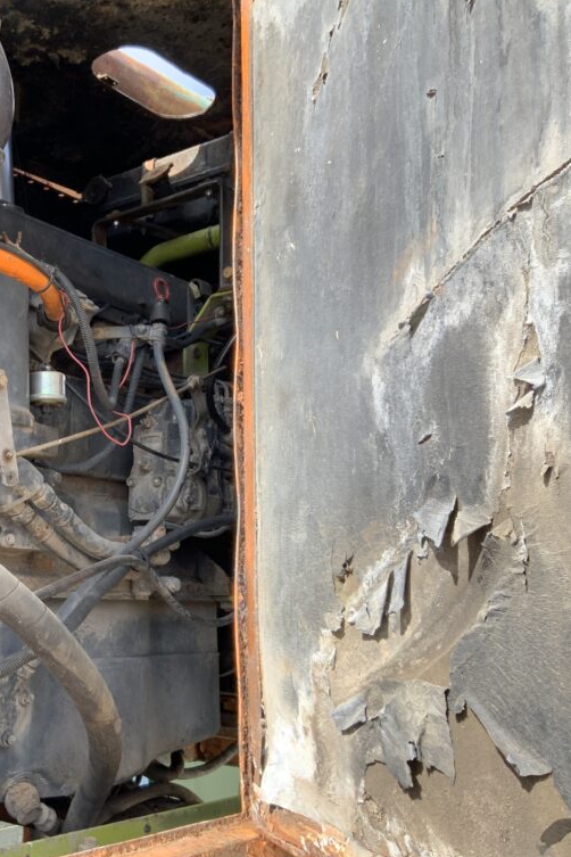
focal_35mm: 41
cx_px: 31
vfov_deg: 47.4
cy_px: 431
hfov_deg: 30.8
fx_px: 975
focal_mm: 3
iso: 16
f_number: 1.8
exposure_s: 1/260
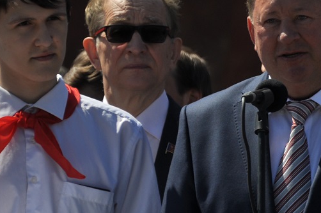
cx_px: 362
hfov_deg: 3.5
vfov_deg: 2.3
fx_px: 5308
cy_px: 78
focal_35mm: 596
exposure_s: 1/1000
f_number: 5.6
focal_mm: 155
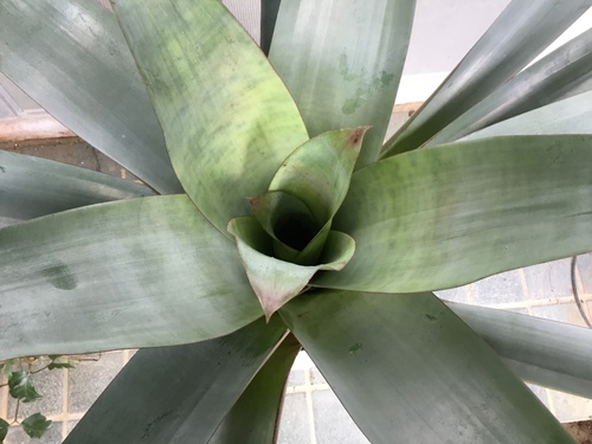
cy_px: 222
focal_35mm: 31
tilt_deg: -71.1
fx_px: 530
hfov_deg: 58.4
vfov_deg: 45.4
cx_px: 296
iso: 40
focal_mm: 3.3
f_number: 2.4
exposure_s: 1/30
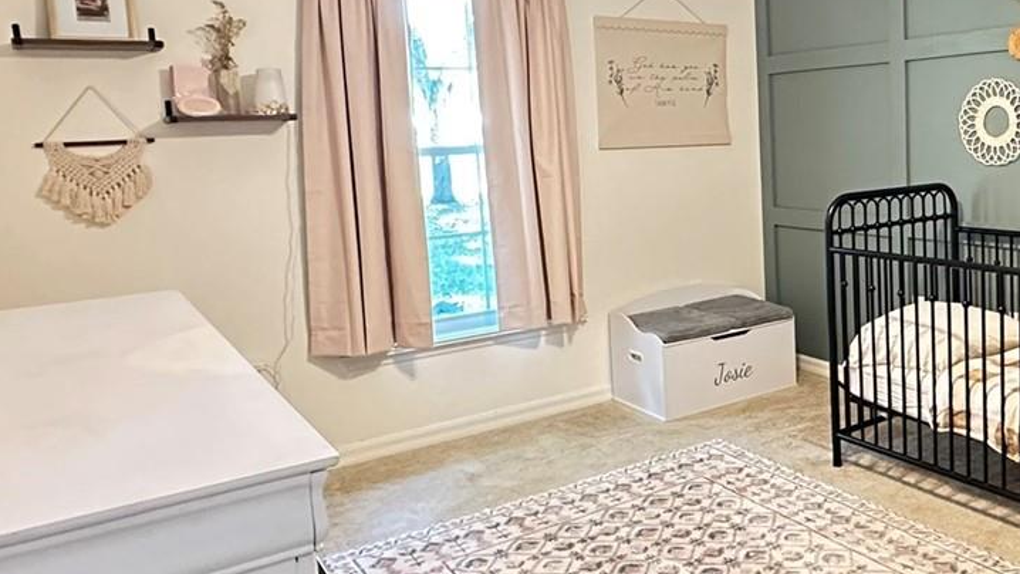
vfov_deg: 34.4
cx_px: 747
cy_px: 199
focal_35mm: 34
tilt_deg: -5.2
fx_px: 920
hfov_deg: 55.6
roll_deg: +1.5
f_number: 2.2
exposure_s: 1/60
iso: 1000
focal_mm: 2.22
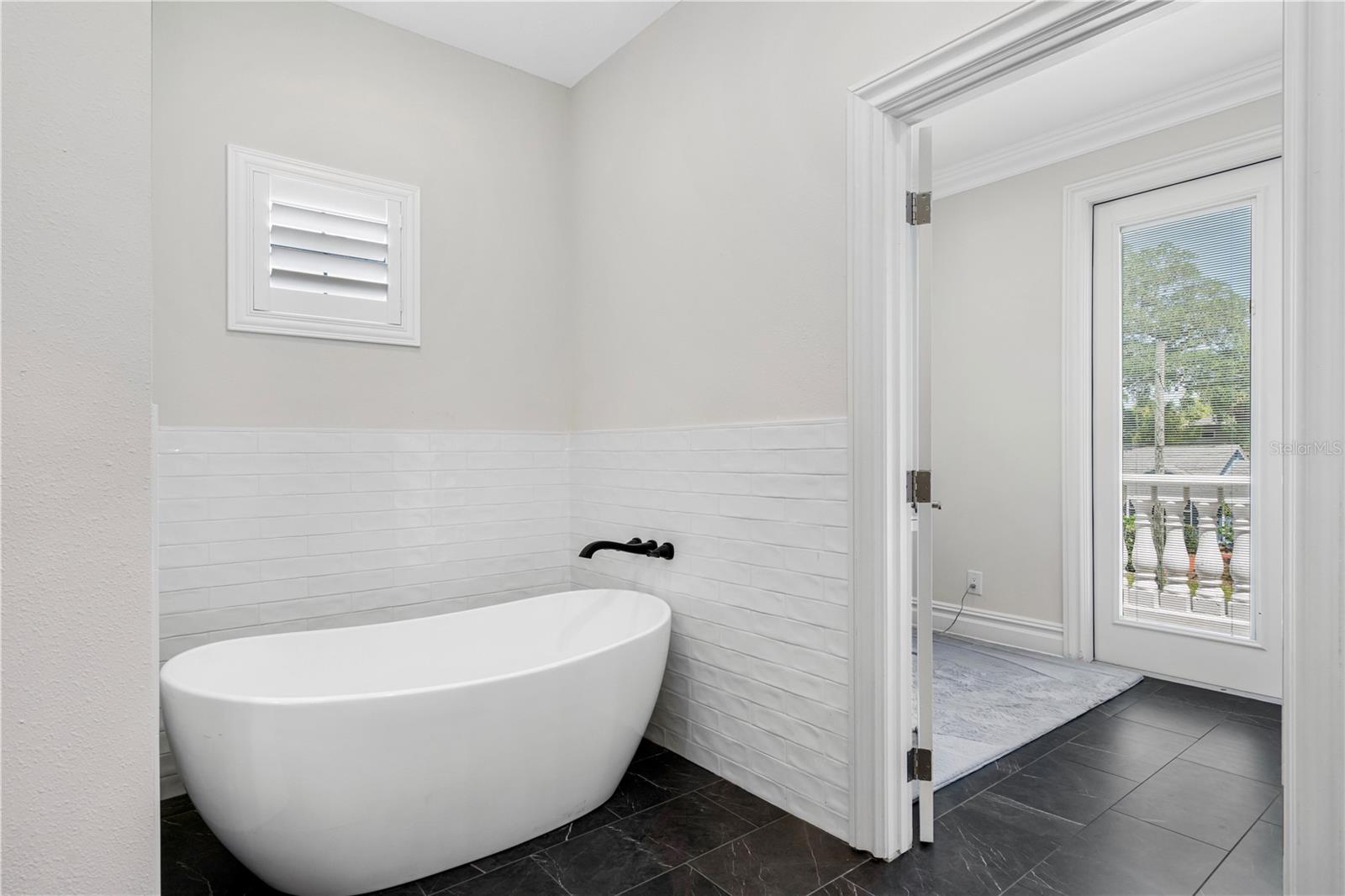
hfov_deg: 90.0
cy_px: 448
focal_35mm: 18
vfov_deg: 67.4
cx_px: 672
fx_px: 672
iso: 800
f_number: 8
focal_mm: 18
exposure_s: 1/20
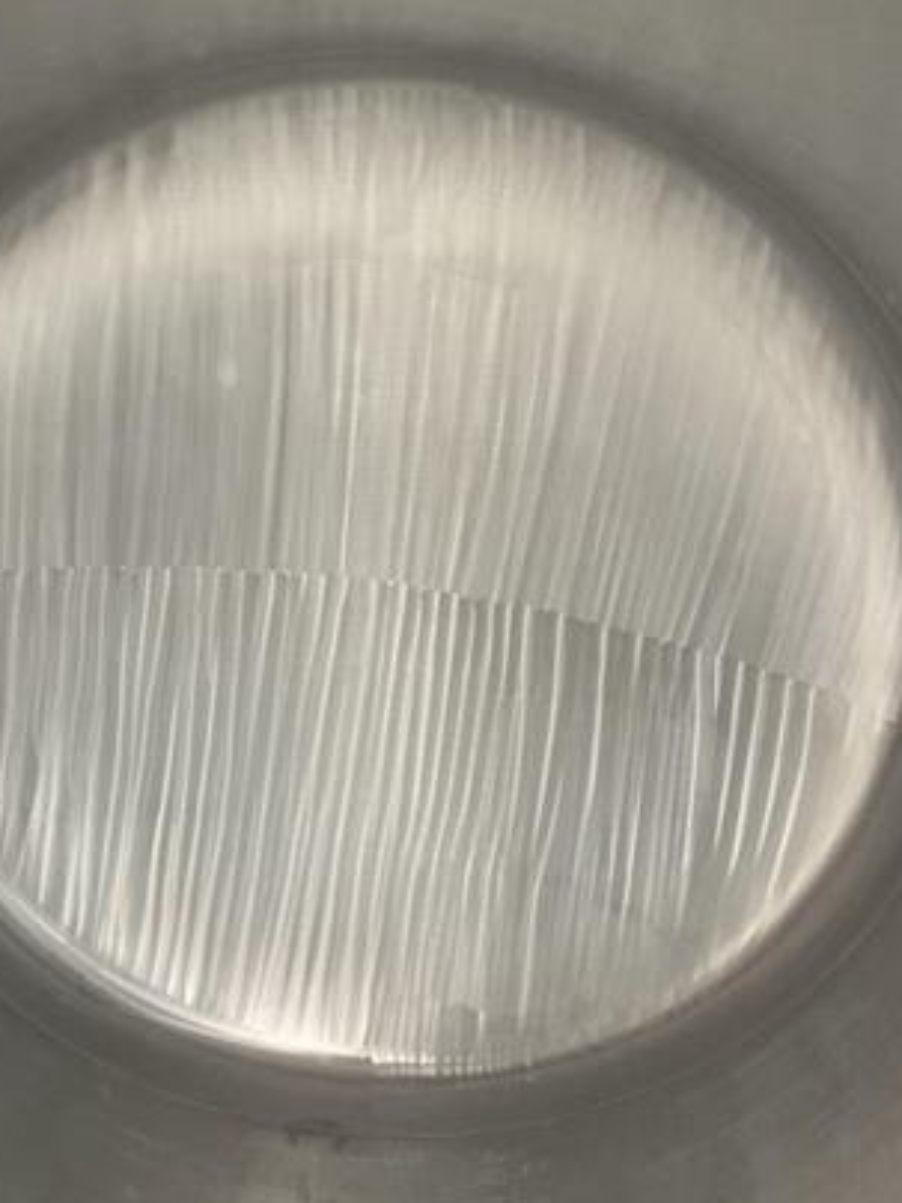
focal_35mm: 33
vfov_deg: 55.4
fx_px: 1147
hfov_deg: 42.9
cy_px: 607
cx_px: 421
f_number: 1.8
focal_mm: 3
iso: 250
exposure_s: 1/60
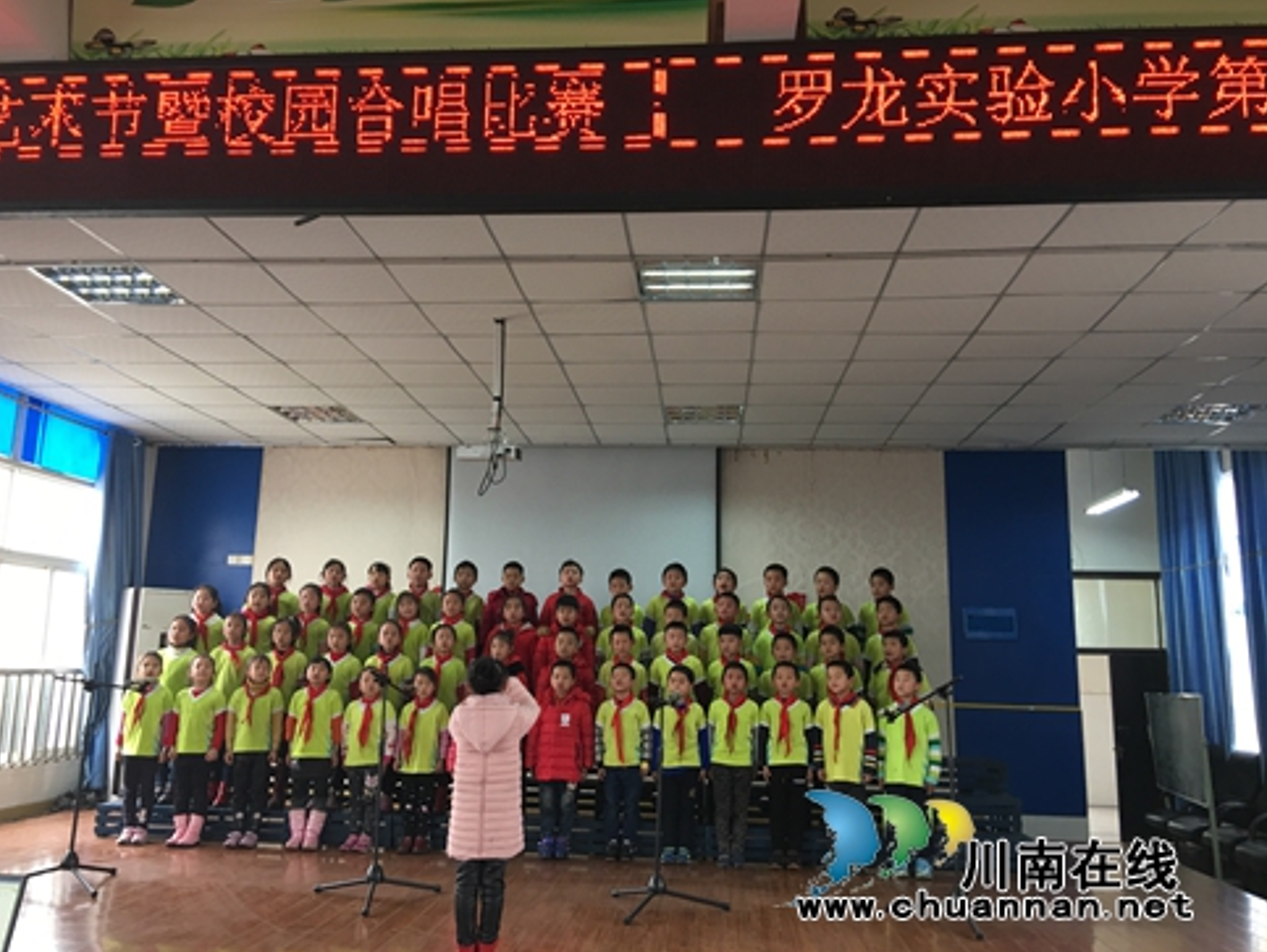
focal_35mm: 30
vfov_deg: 46.9
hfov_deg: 59.9
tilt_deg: +11.4
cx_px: 614
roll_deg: -1.7
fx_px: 1099
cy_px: 471
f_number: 2.2
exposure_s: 1/17
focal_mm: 4.15
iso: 32
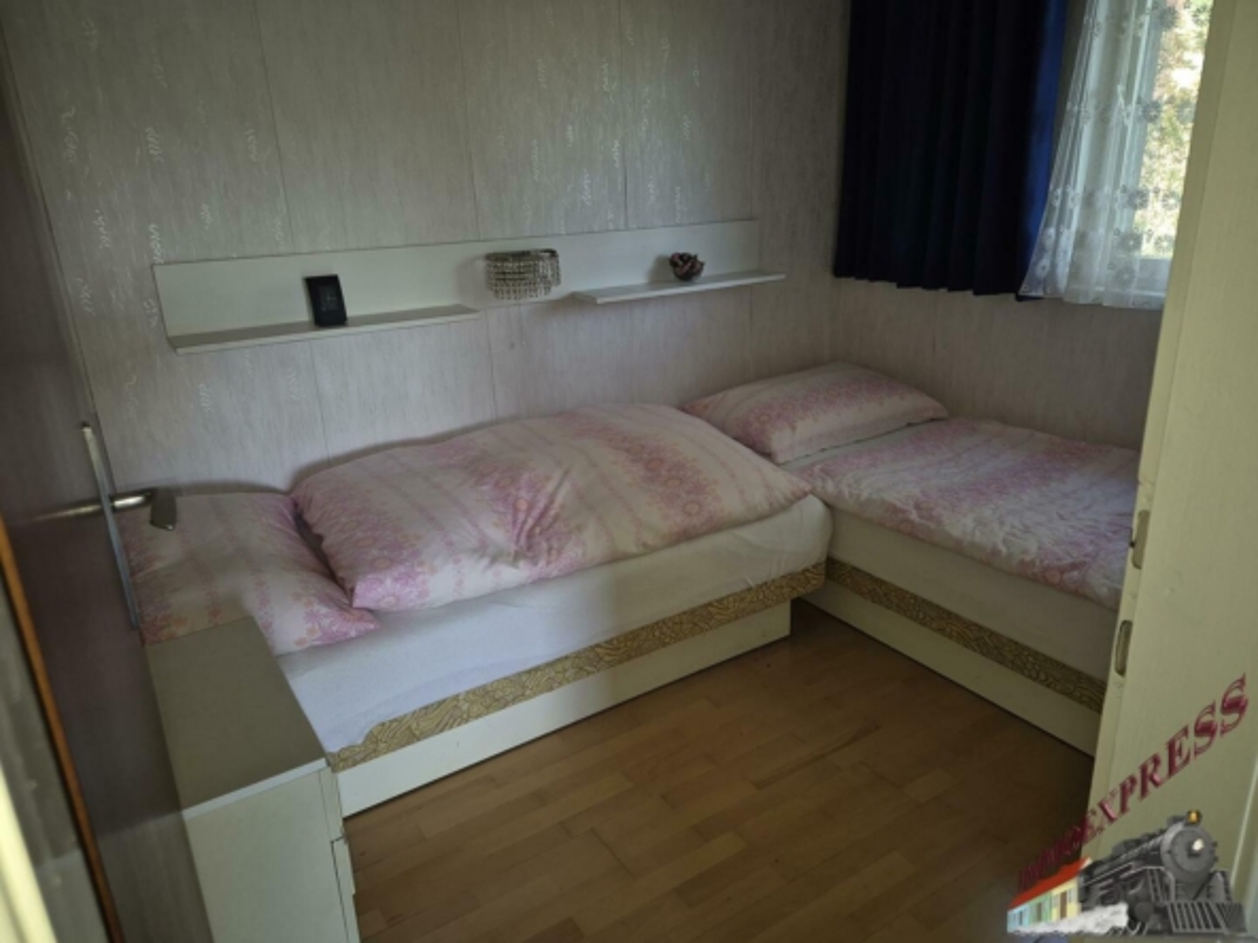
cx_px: 629
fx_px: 836
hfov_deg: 73.9
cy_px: 472
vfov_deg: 58.9
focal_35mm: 23
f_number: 1.8
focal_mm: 5.4
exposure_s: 1/50
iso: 80
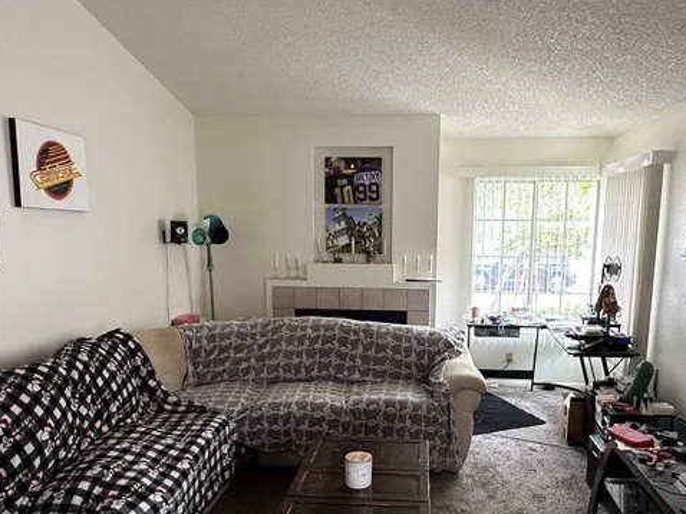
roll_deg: +0.4
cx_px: 385
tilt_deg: -9.1
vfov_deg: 46.2
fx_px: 594
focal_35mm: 30
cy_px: 330
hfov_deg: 59.8
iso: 200
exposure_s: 1/60
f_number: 2.2
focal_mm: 2.22
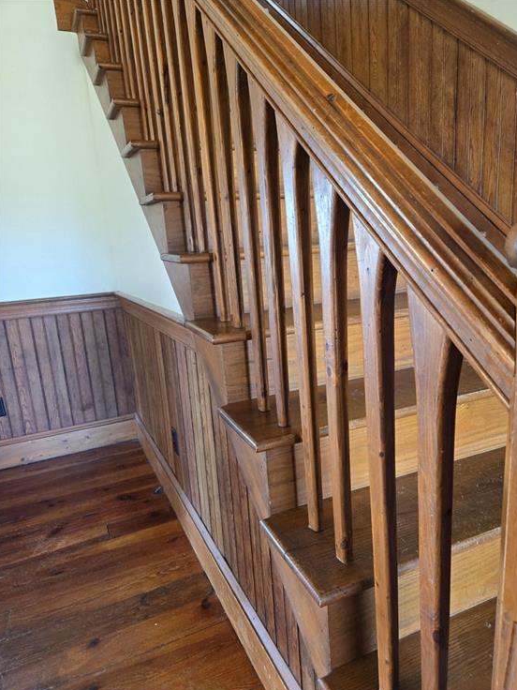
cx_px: 266
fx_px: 478
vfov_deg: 71.6
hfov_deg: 56.8
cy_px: 358
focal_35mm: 24
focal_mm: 5.4
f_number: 1.8
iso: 800
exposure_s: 1/120
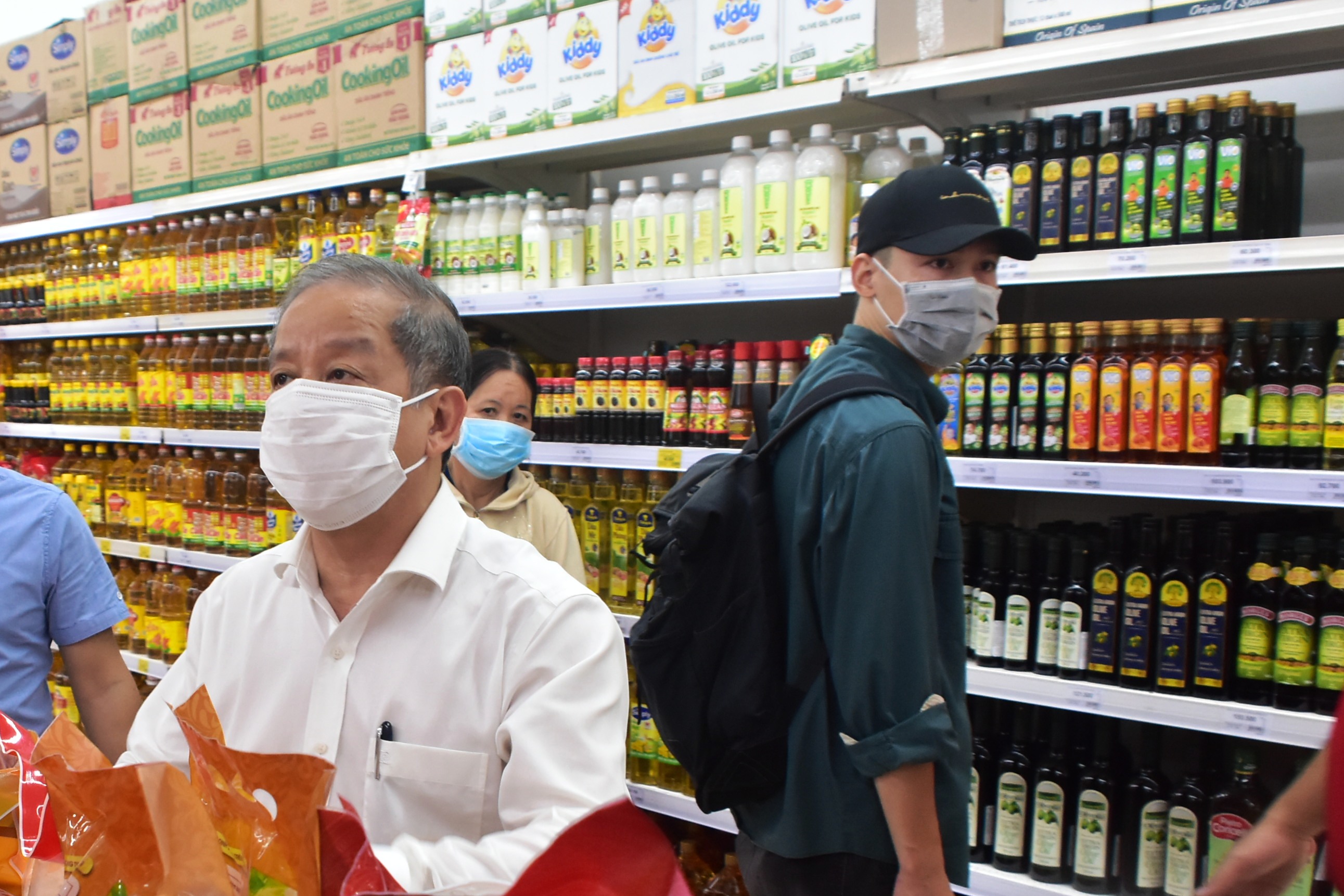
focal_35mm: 47
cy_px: 638
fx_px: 1755
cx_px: 246
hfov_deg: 40.0
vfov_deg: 28.4
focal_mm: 18
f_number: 4.5
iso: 1250
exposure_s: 1/80
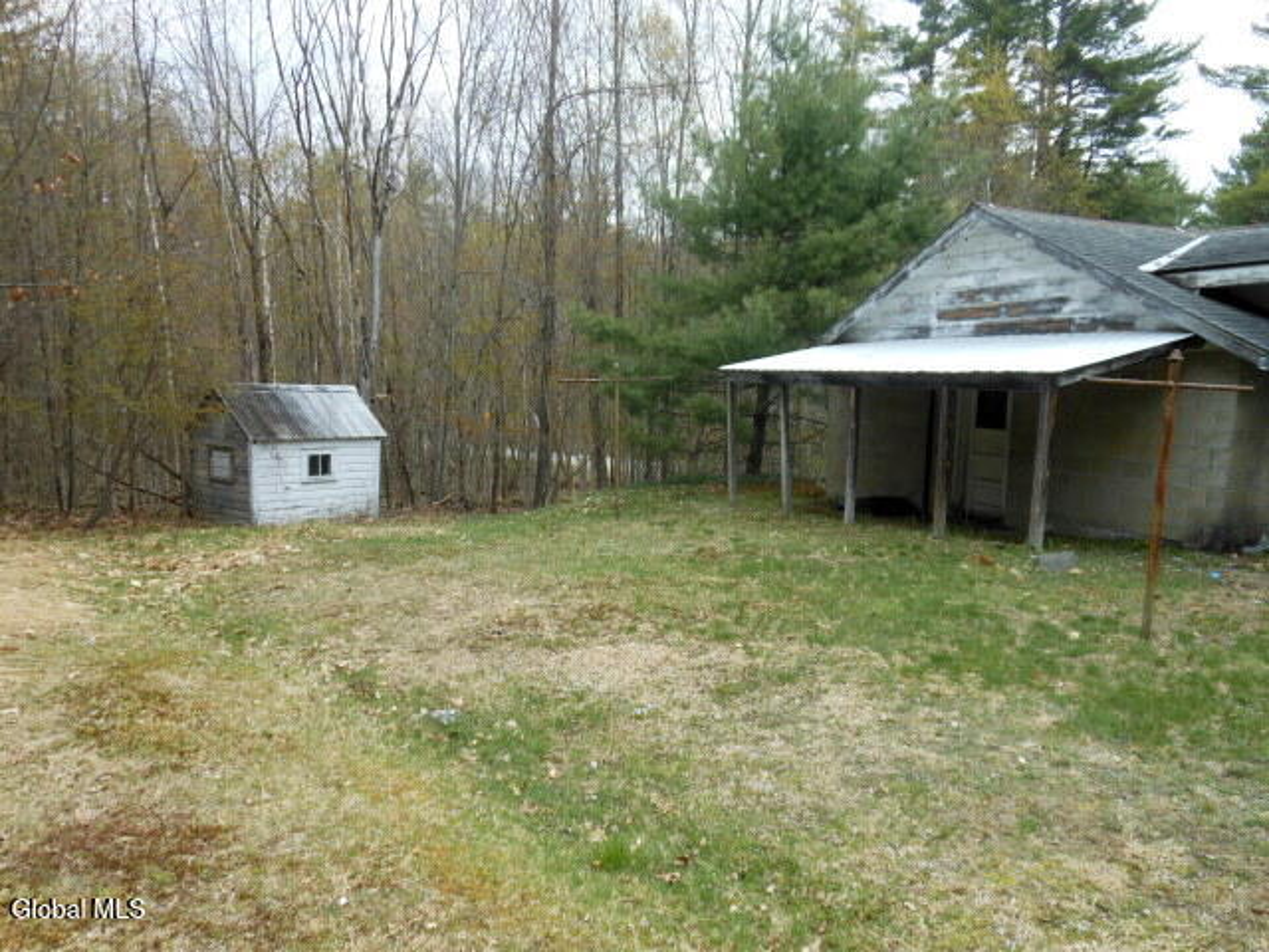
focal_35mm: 25
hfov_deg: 69.4
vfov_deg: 54.9
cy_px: 476
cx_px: 634
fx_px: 916
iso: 80
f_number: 3.2
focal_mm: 4.5
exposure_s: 1/200
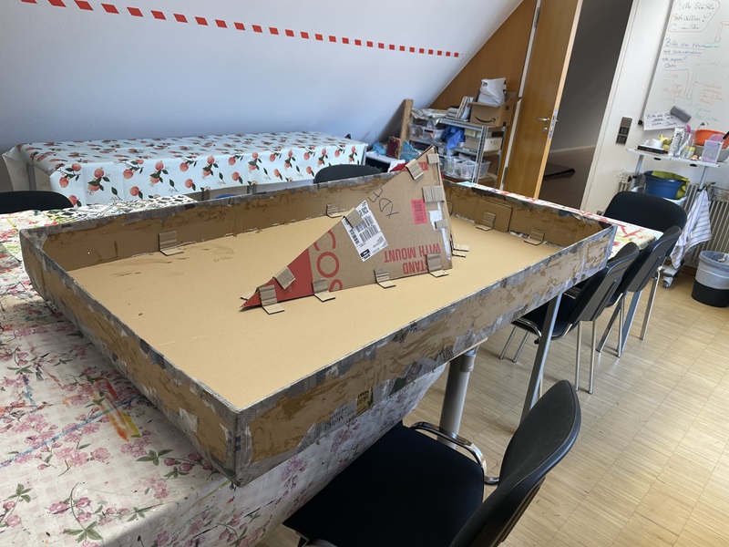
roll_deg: -6.8
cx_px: 364
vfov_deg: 53.1
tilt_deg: -21.0
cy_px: 274
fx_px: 548
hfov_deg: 67.3
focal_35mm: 26
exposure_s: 1/100
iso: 64
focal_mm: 4.2
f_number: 1.6
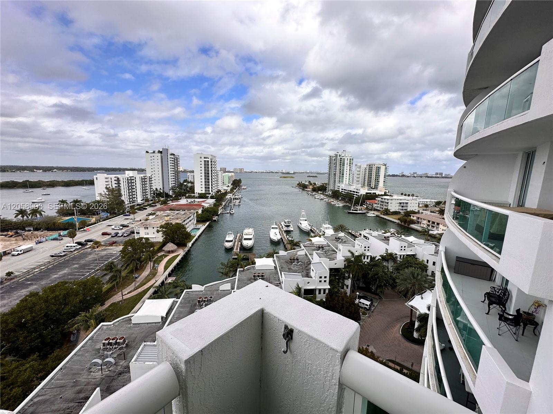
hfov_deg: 102.1
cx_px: 276
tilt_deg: -10.2
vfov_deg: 85.7
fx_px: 224
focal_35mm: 14
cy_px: 207
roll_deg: -0.9
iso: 50
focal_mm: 2.22
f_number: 2.2
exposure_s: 1/2398
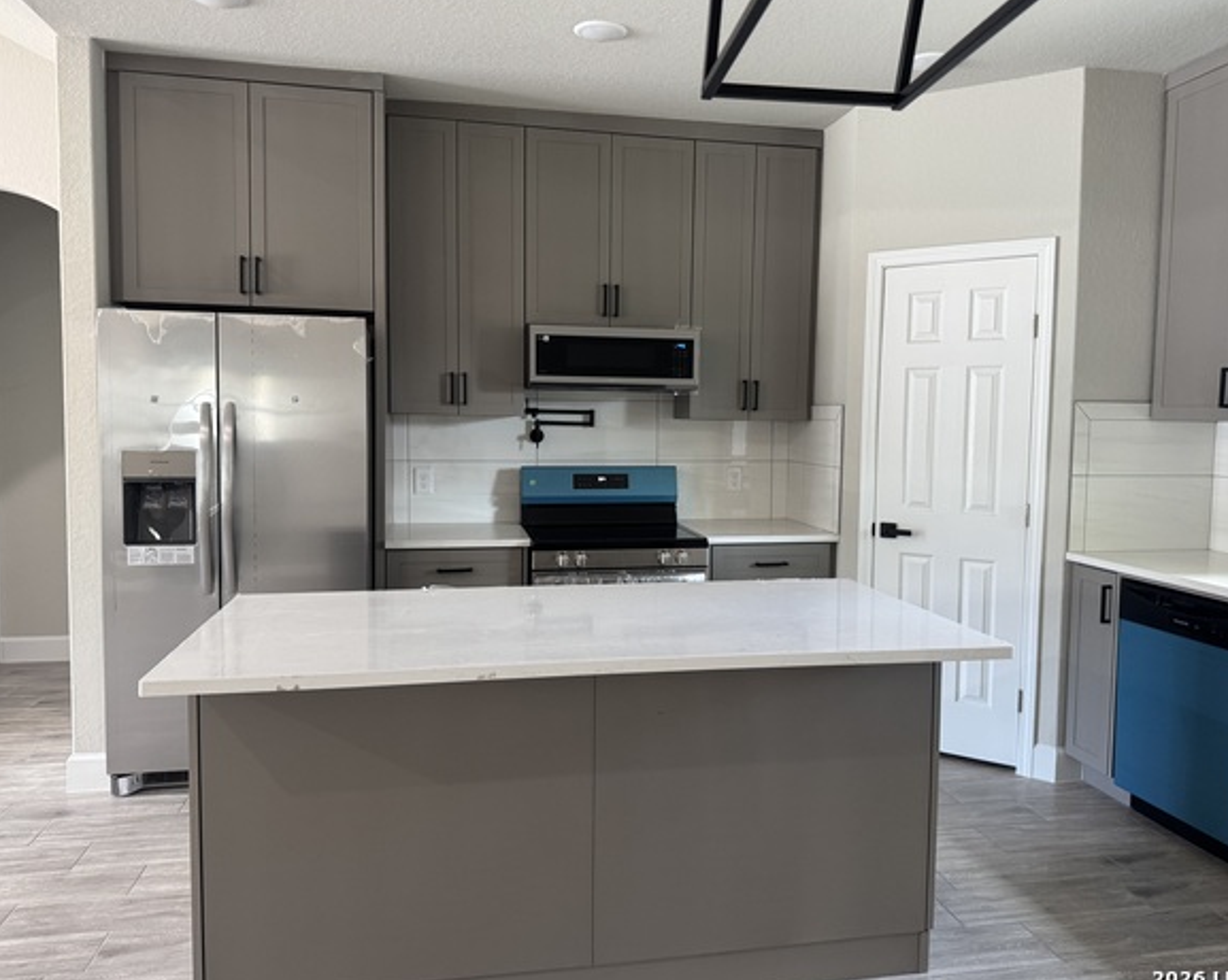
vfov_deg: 54.9
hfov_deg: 66.0
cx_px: 641
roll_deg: -1.7
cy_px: 480
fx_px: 944
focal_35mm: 26
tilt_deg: -4.4
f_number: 1.78
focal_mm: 6.76
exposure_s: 1/60
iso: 200
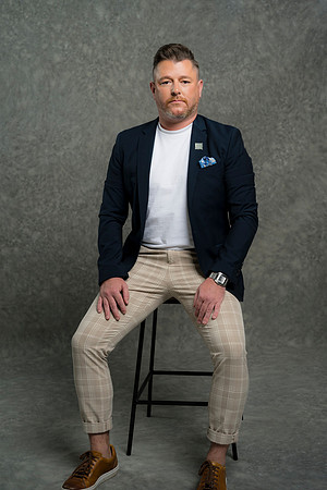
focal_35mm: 55
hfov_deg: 24.6
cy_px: 245
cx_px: 164
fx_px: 749
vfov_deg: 36.2
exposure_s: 1/160
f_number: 4
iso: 125
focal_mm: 55
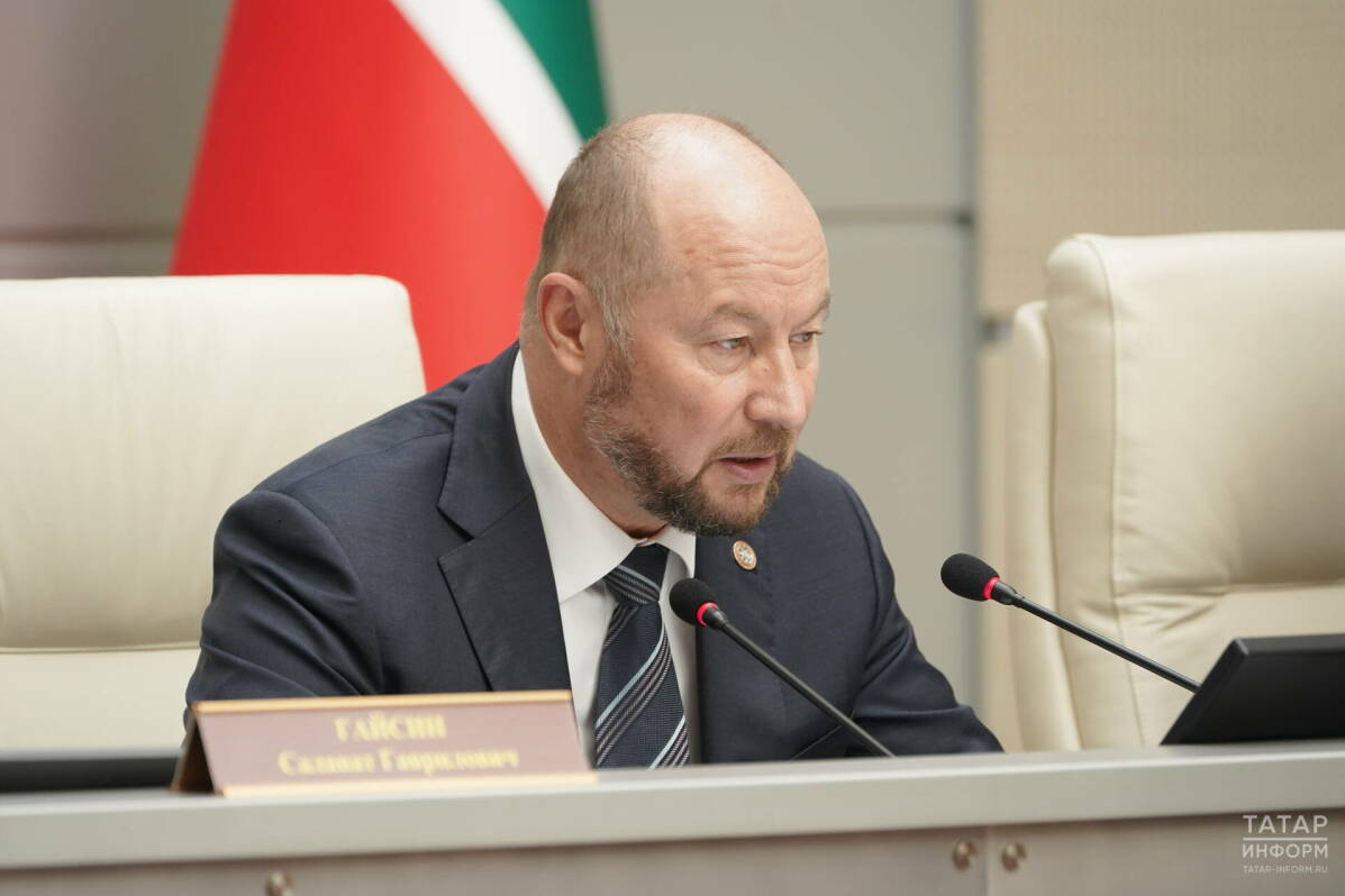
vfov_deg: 4.0
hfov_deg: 6.0
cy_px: 448
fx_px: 12814
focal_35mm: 343
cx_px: 673
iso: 1250
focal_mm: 342
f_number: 7.1
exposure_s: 1/160
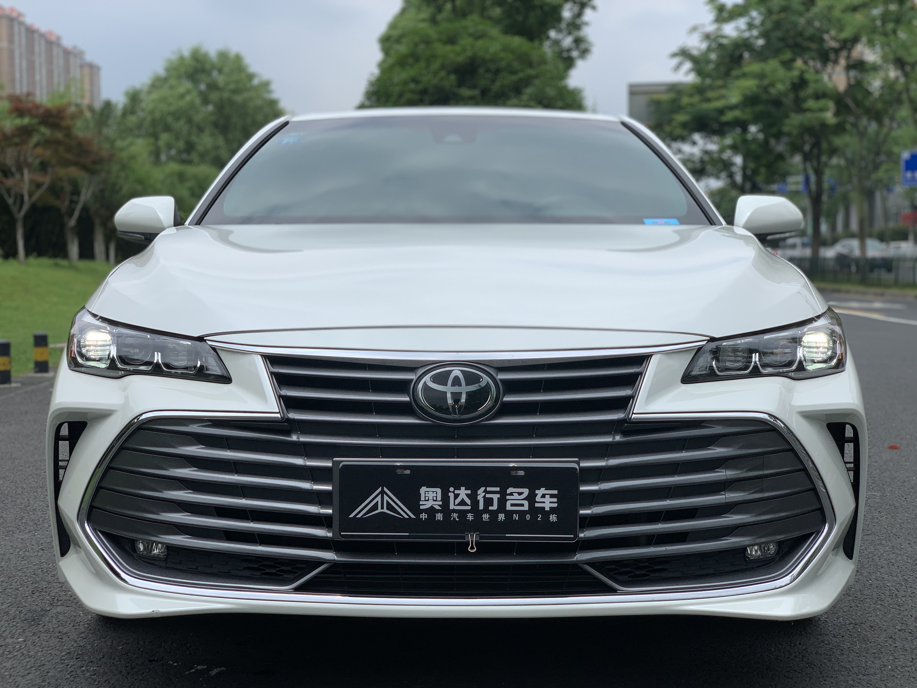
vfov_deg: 28.0
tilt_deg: -2.4
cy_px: 344
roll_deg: -0.8
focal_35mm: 52
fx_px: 1378
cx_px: 458
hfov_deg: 36.8
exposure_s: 1/1546
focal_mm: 6
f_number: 2.4
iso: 16
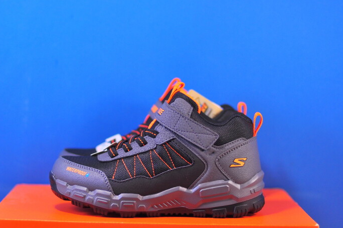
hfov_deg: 23.1
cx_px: 148
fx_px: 837
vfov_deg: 15.5
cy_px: 114
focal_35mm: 88
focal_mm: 50
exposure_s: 1/320
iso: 250
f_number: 2
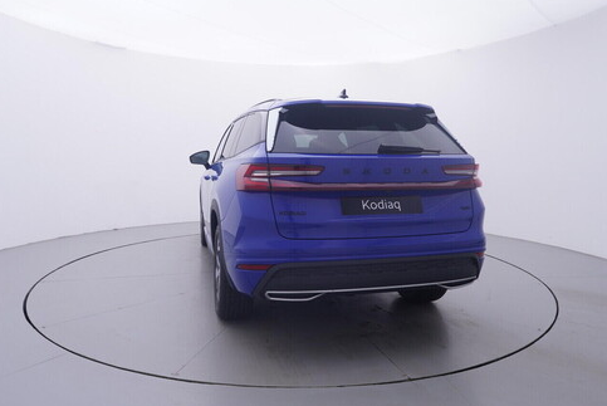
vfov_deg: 50.3
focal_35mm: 26
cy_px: 182
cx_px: 290
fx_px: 431
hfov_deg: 70.2
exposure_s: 1/80
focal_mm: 15
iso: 200
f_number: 5
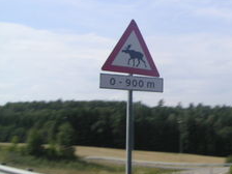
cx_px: 205
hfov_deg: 27.6
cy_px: 66
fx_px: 456
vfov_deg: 21.6
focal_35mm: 68
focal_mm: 6
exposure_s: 1/180
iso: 50
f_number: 6.7
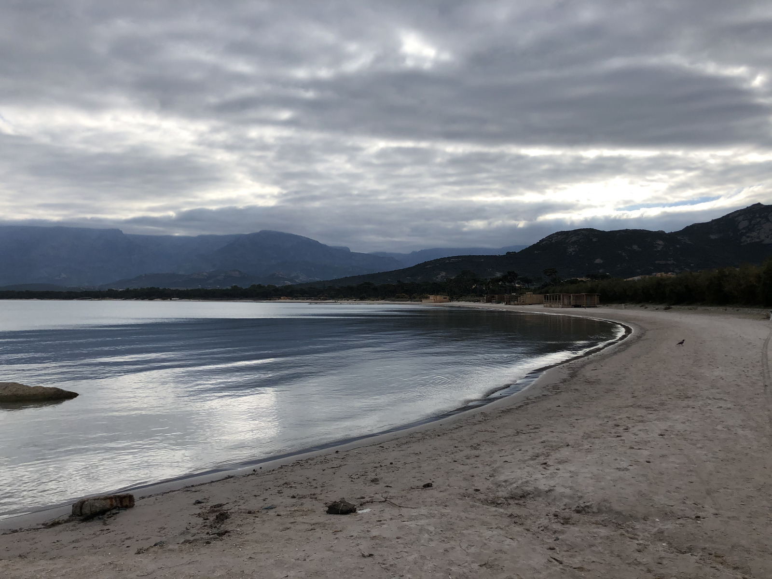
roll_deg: +0.2
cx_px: 386
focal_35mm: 28
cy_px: 290
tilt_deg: +1.1
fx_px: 624
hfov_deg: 63.4
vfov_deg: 49.7
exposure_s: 1/3745
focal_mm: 4
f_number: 1.8
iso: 25
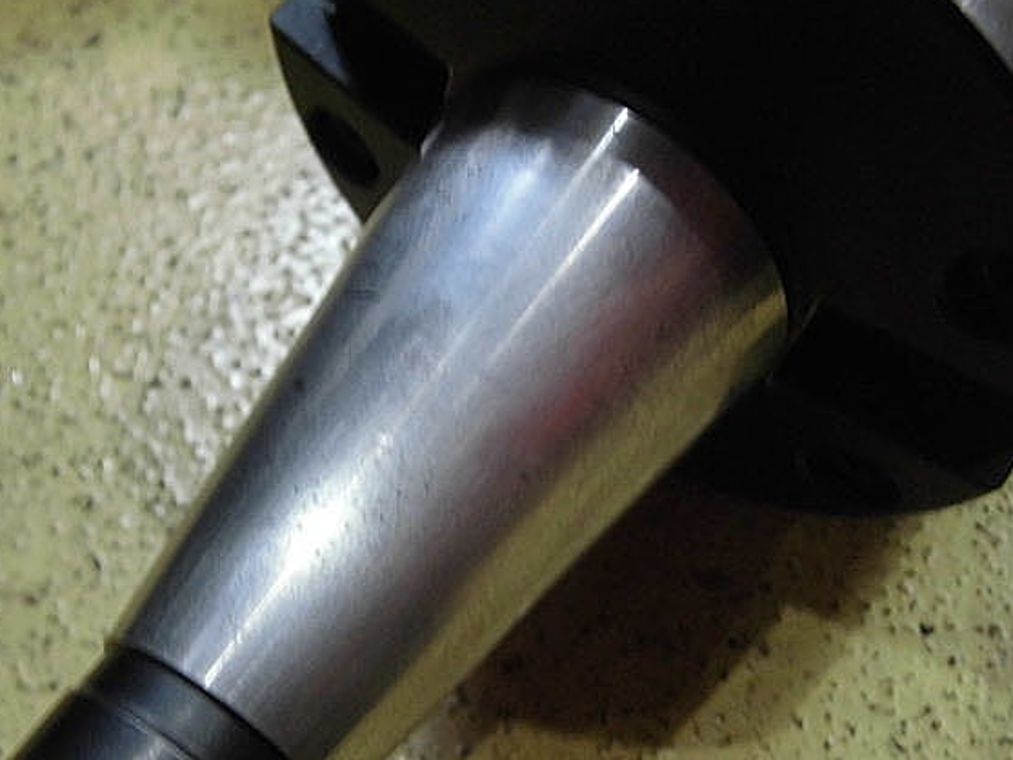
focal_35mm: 54
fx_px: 1581
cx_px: 438
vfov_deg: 27.0
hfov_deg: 35.5
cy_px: 411
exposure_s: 1/20
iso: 400
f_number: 3.4
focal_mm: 8.3
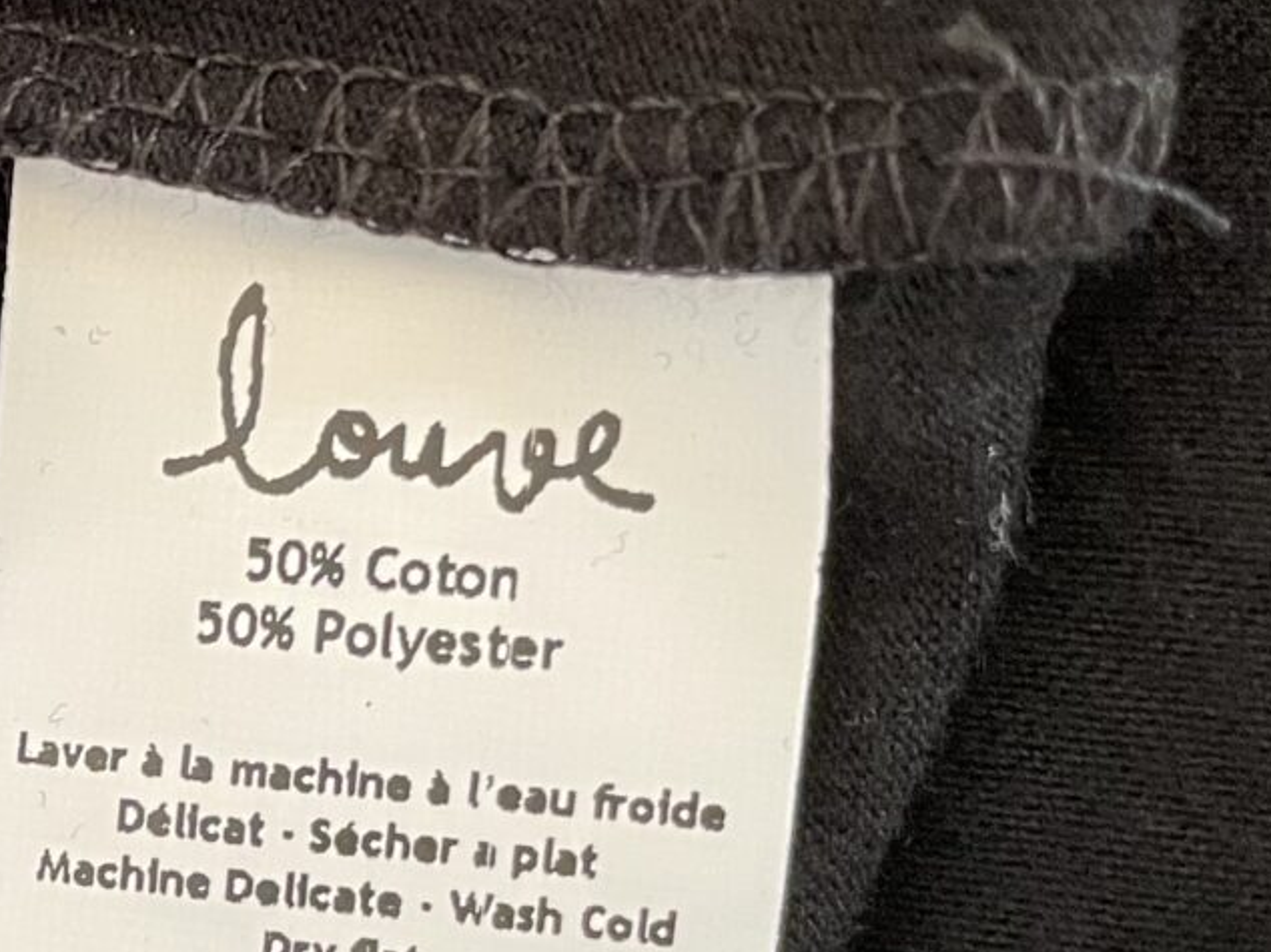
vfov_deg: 17.4
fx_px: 3083
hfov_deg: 20.8
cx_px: -465
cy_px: 810
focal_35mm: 84
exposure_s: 1/60
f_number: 1.6
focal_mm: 4.2
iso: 200
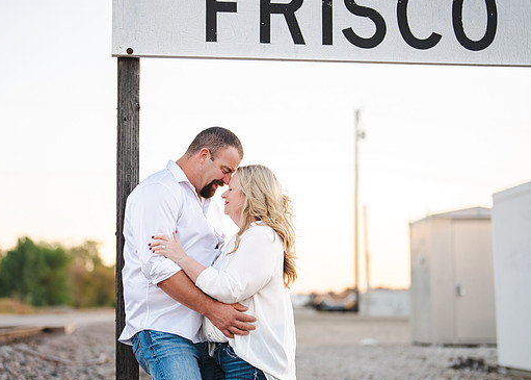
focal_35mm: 64
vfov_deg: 22.2
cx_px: 232
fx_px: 965
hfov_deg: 30.7
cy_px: 186
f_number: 1.2
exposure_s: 1/1000
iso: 320
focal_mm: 50
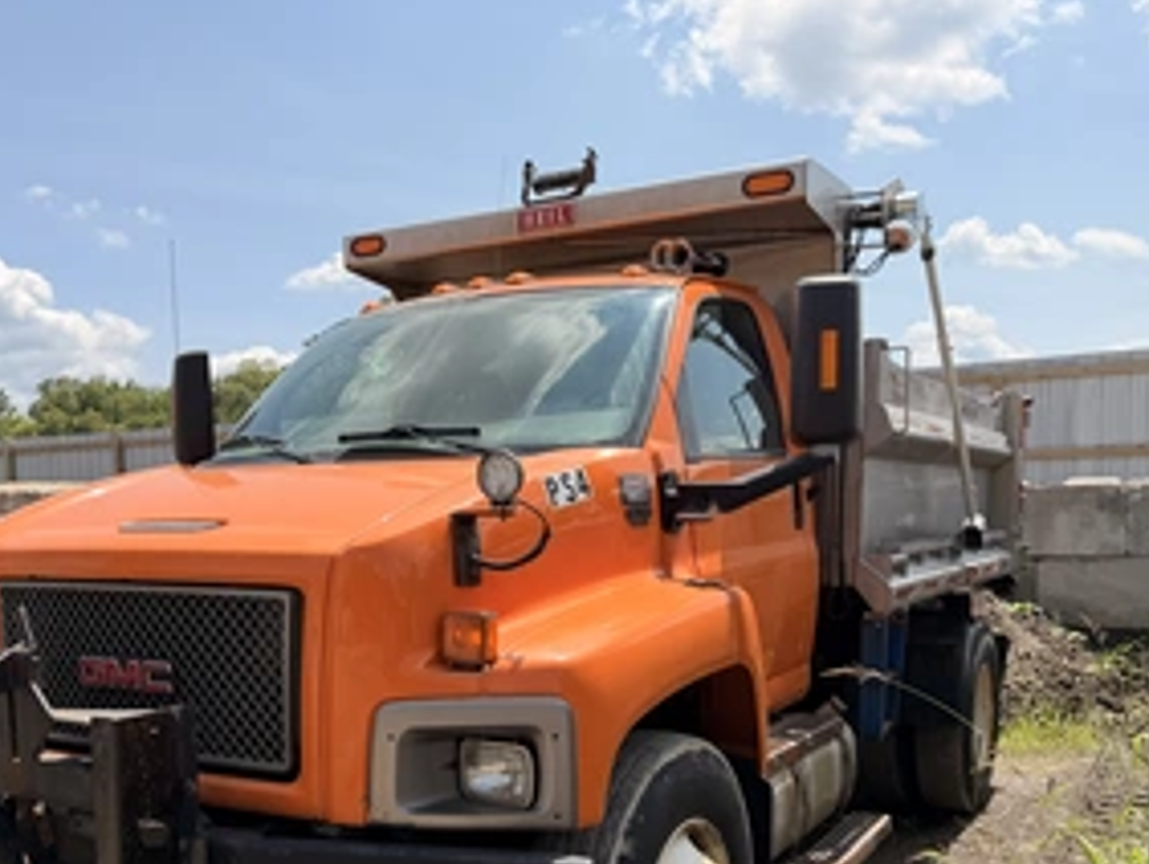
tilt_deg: -3.5
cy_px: 603
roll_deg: +0.6
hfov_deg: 53.7
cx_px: 481
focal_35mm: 34
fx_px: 1130
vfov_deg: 41.1
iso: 80
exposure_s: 1/3759
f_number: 1.78
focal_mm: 6.76
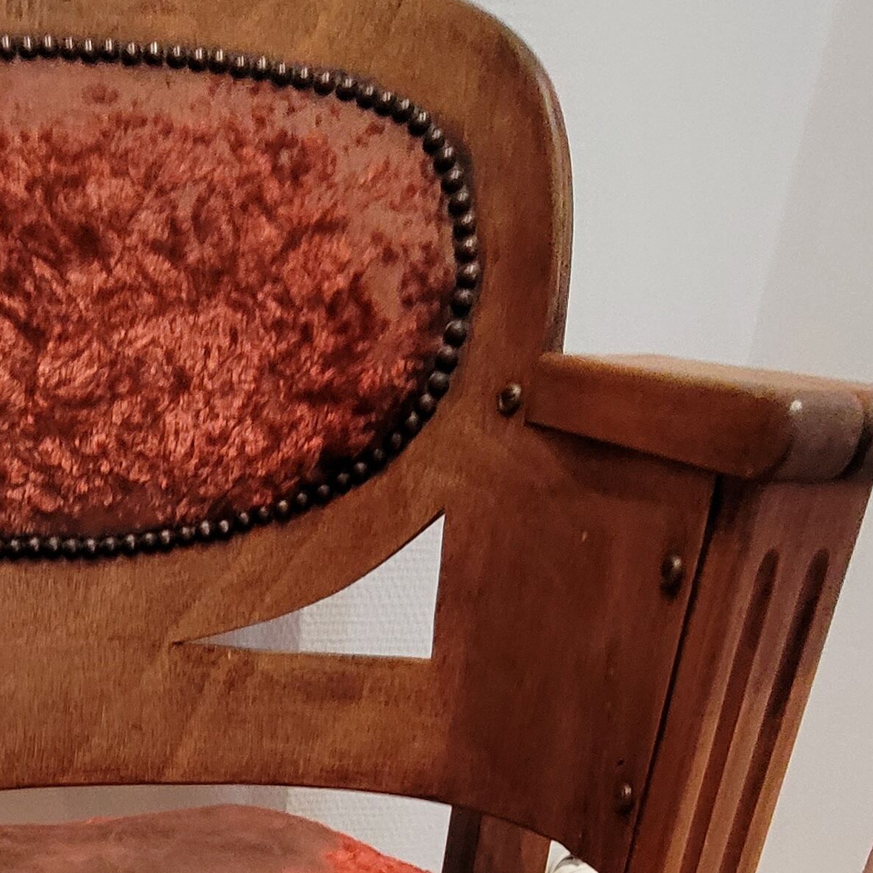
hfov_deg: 39.3
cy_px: 860
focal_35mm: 39
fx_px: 1113
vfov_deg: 38.4
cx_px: 66
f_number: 2.2
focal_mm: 1.74
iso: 320
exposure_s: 1/50
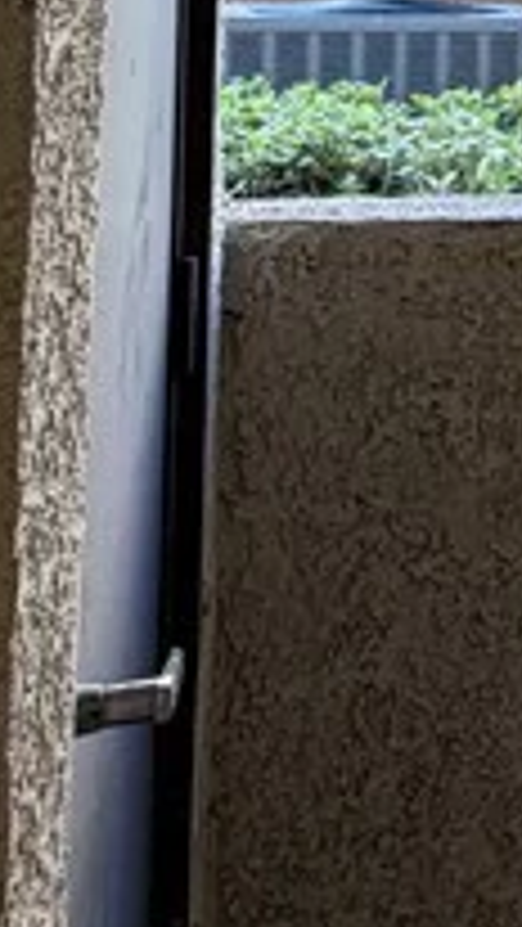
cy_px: -68
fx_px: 1869
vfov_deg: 26.0
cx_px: 1516
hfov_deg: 11.0
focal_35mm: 76
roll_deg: -1.8
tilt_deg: +1.3
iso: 50
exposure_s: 1/121
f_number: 2.2
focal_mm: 2.22
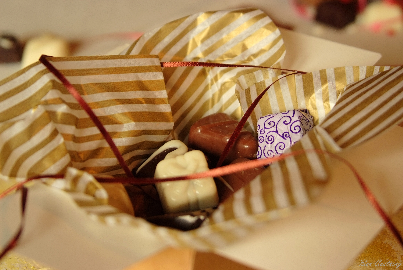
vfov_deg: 16.3
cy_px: 135
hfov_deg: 24.2
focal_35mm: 84
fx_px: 941
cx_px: 202
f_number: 5.6
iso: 400
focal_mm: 56
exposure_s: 1/30
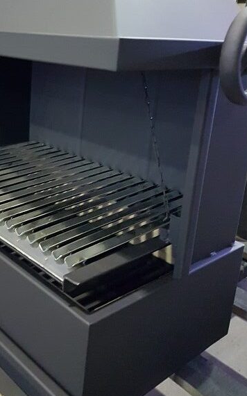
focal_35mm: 39
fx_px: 420
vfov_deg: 49.9
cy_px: 146
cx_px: 54
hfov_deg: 32.0
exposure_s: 1/10
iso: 500
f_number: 1.7
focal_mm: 4.2
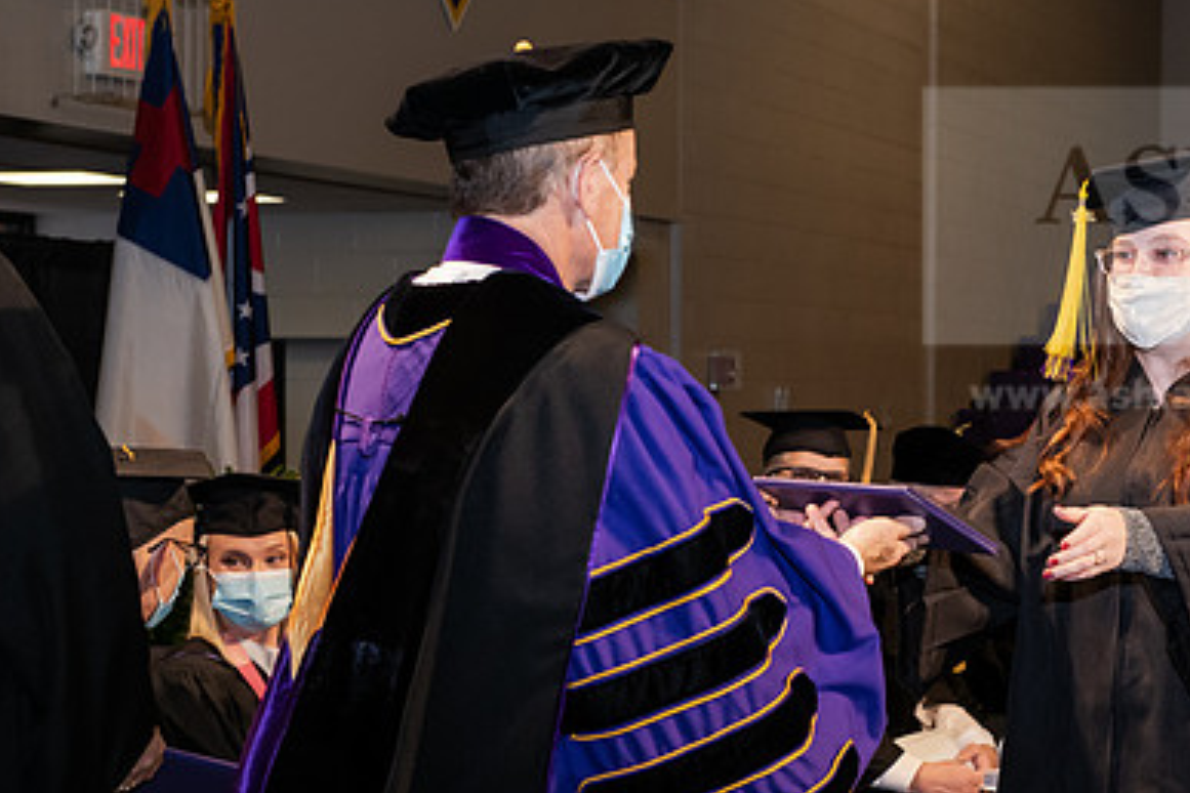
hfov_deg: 21.8
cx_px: 830
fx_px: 3074
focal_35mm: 93
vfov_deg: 14.7
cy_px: 460
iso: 1600
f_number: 6.3
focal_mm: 62
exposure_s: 1/200
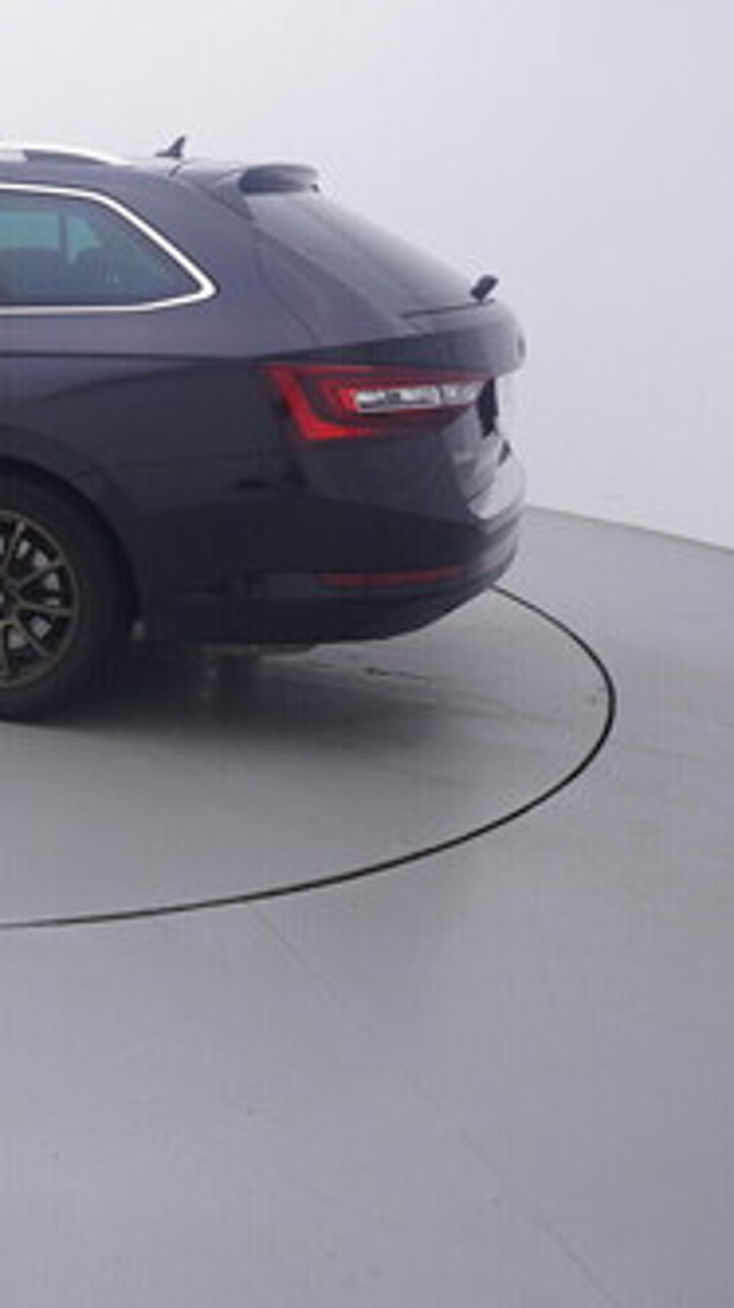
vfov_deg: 51.8
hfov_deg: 25.7
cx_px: -245
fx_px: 1346
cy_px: 627
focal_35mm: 39
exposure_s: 1/80
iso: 200
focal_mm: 15
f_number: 5
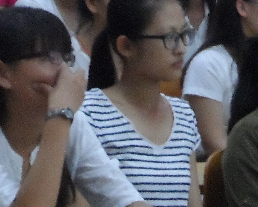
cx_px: 55
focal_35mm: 290
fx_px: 2215
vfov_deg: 5.3
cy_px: 191
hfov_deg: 6.7
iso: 400
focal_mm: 8.7
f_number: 4
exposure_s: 1/10
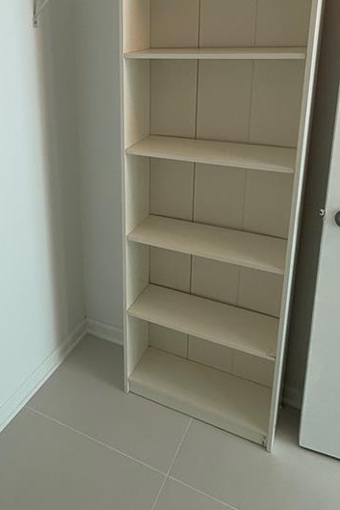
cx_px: 68
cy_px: 164
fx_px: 467
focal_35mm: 33
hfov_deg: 38.5
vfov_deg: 55.8
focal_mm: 2.22
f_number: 2.2
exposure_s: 1/120
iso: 125
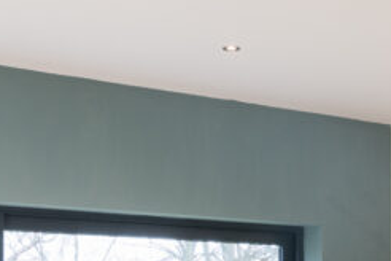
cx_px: 262
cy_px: 333
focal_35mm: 93
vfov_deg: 14.2
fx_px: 1010
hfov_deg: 21.8
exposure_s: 1/13
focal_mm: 22
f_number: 9
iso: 400
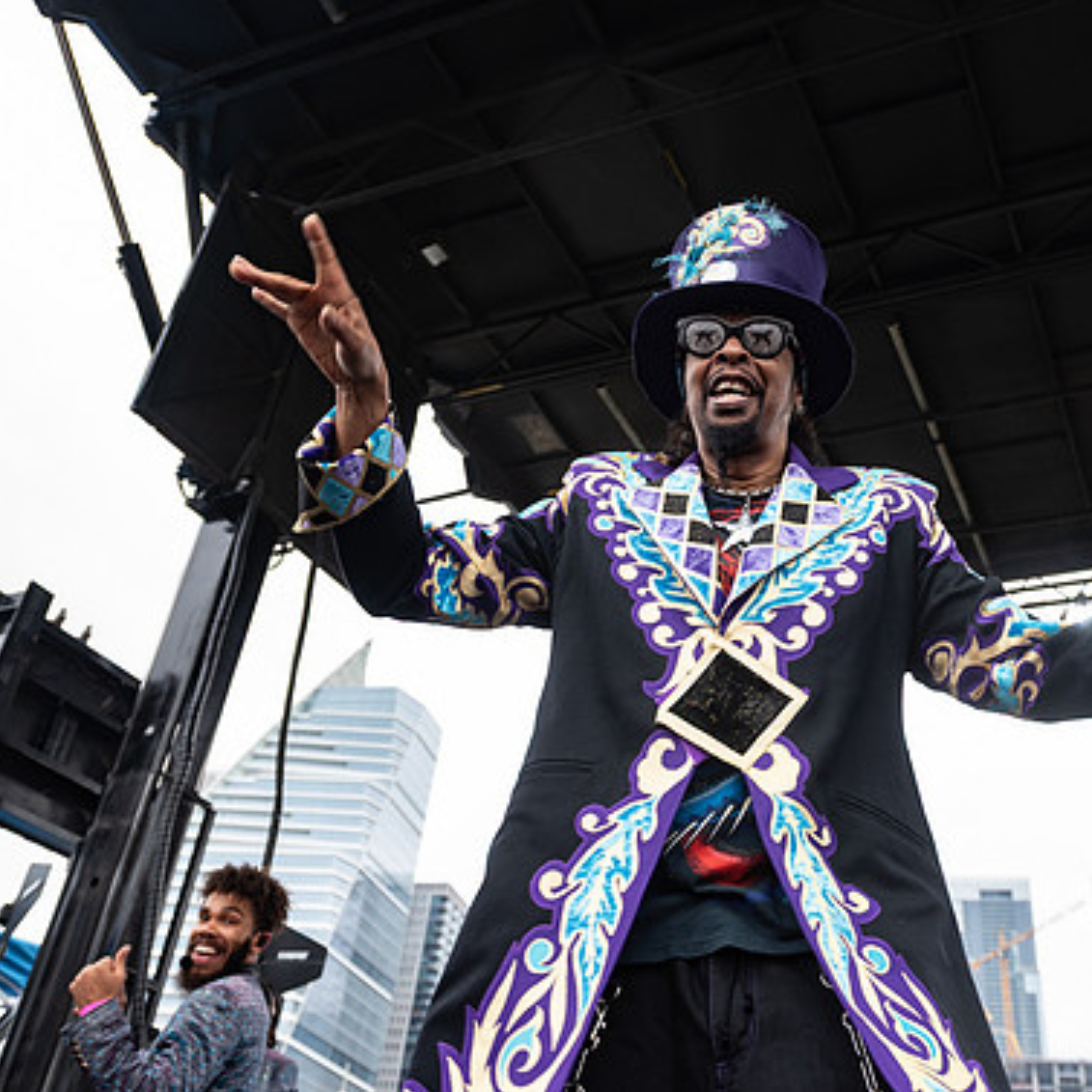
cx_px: 721
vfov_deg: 45.9
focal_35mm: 36
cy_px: 452
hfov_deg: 45.4
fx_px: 1285
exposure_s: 1/200
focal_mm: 24
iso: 400
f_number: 4
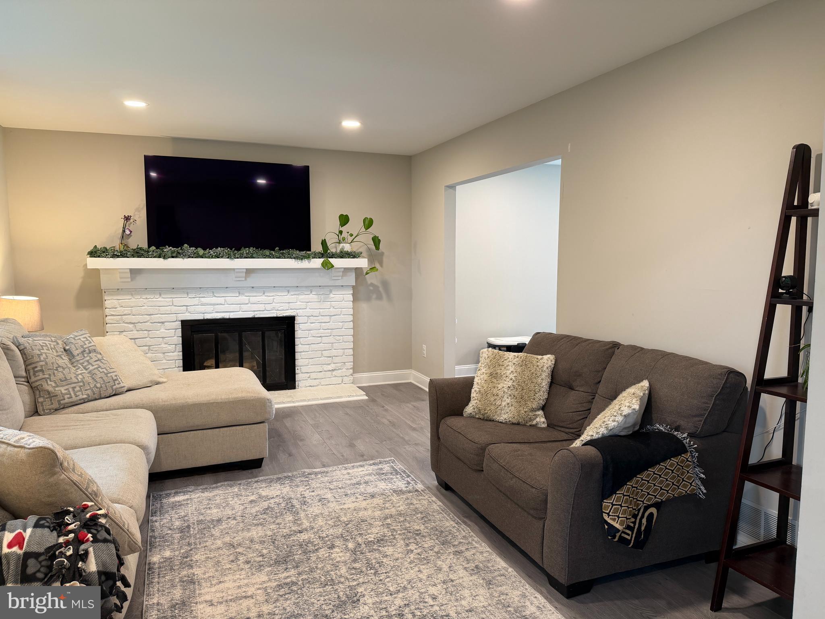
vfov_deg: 56.8
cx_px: 412
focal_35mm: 24
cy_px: 310
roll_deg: +0.3
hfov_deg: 71.6
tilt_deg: -5.2
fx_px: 572
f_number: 1.78
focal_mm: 6.76
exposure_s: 1/60
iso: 160
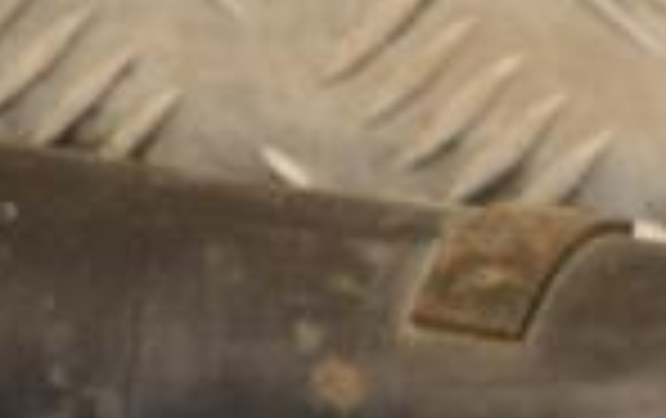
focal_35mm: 557
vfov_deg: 2.4
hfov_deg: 3.7
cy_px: 670
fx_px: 10125
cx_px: 1332
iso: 800
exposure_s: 1/200
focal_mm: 90
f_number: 5.6
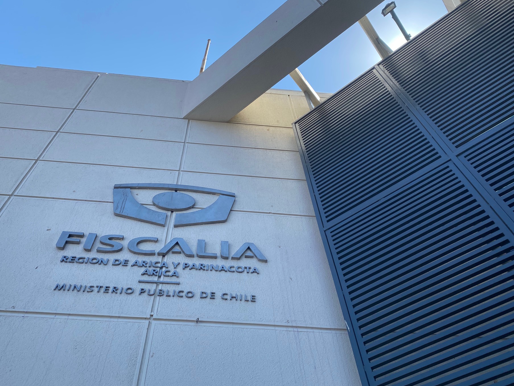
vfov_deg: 48.2
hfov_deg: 61.6
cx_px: 237
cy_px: 191
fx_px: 431
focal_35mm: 29
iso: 32
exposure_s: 1/1898
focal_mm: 4.25
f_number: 1.8
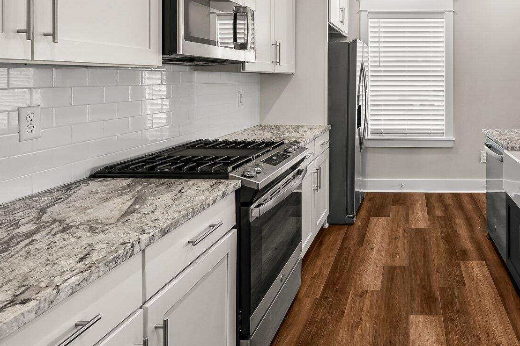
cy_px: 75
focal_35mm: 24
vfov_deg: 50.3
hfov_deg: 67.7
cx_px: 407
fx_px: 347
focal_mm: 13
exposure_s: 1/1.25
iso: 400
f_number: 9
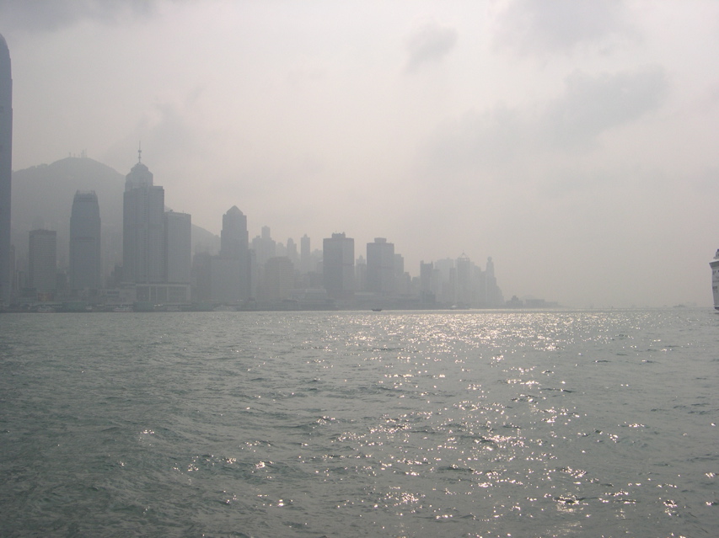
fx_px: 789
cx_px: 360
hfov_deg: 49.0
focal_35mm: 38
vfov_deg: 37.7
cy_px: 269
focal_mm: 8
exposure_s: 1/540
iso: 100
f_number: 7.6
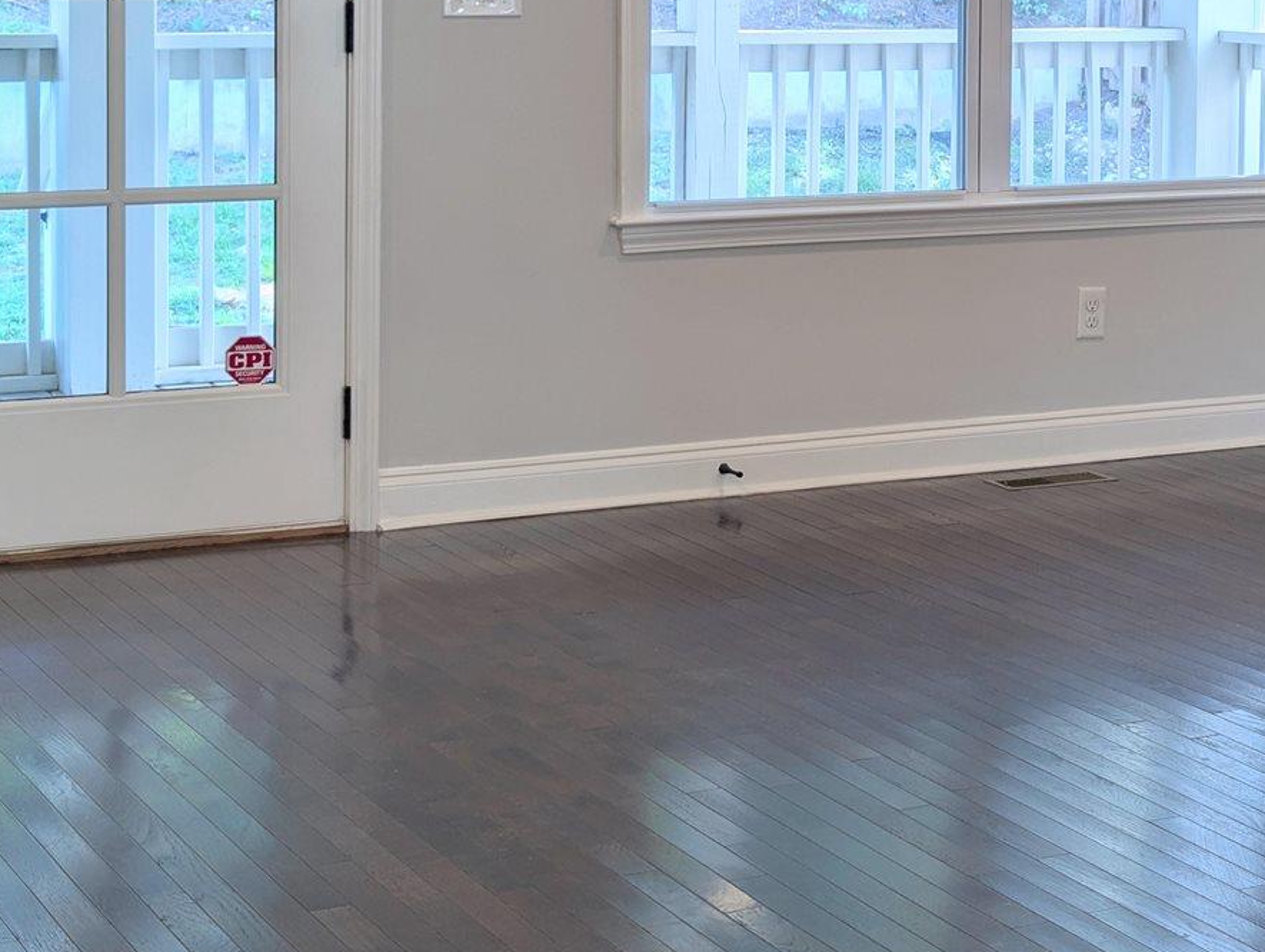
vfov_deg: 17.5
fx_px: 3037
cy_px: 71
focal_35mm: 83
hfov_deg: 23.0
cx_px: 1102
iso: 23
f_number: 1.68
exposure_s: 1/24
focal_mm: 6.9
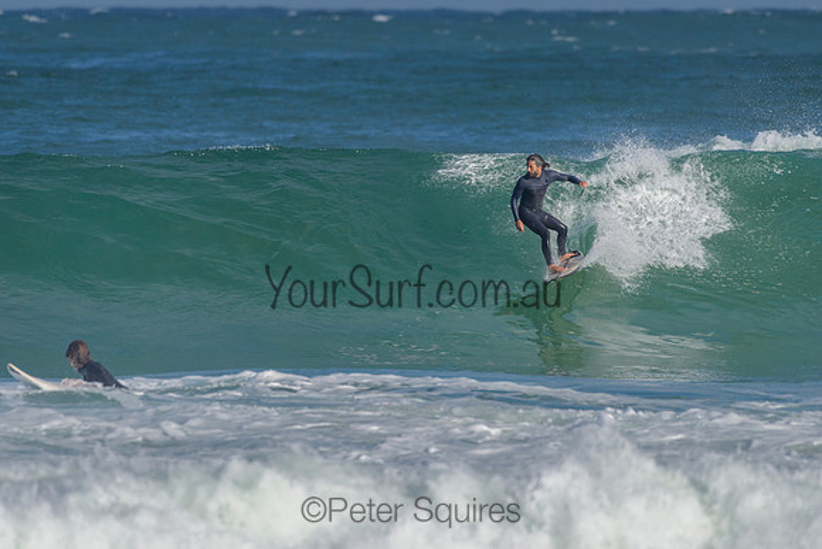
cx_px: 450
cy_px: 217
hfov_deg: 3.4
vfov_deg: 2.2
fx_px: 13990
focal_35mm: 613
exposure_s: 1/2000
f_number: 5.6
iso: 160
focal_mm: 500
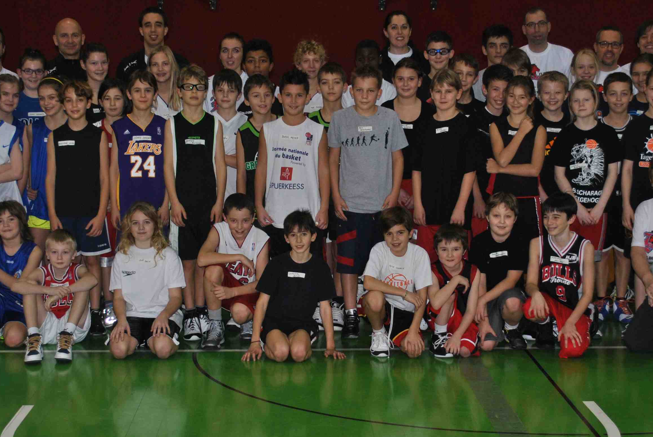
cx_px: 315
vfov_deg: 18.2
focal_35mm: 75
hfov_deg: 27.0
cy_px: 237
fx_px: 1362
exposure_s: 1/60
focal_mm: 30
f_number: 4.5
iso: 200
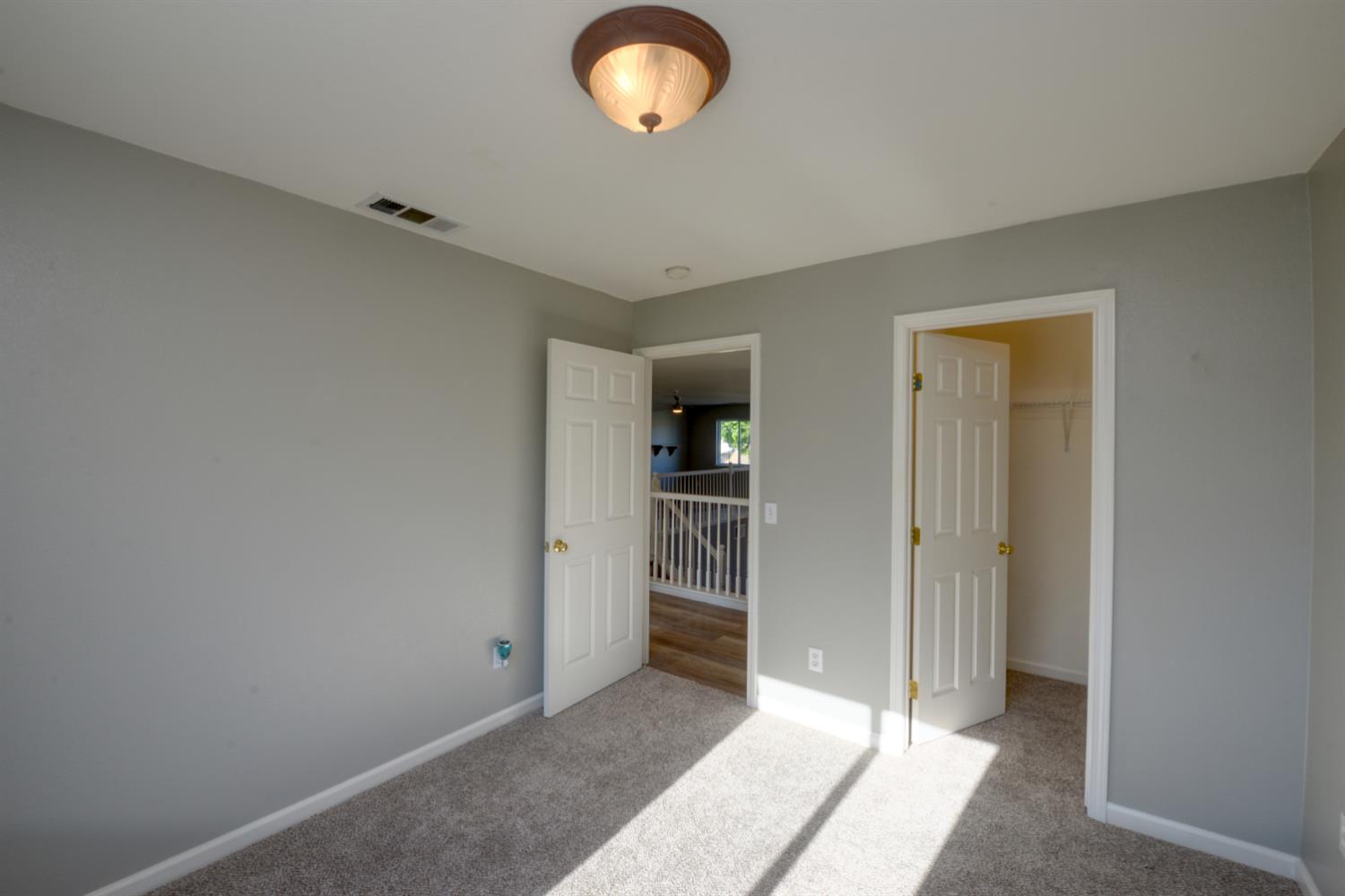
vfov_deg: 81.2
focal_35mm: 14
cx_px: 672
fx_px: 523
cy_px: 448
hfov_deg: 104.3
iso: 400
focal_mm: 14
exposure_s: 1/60
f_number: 10
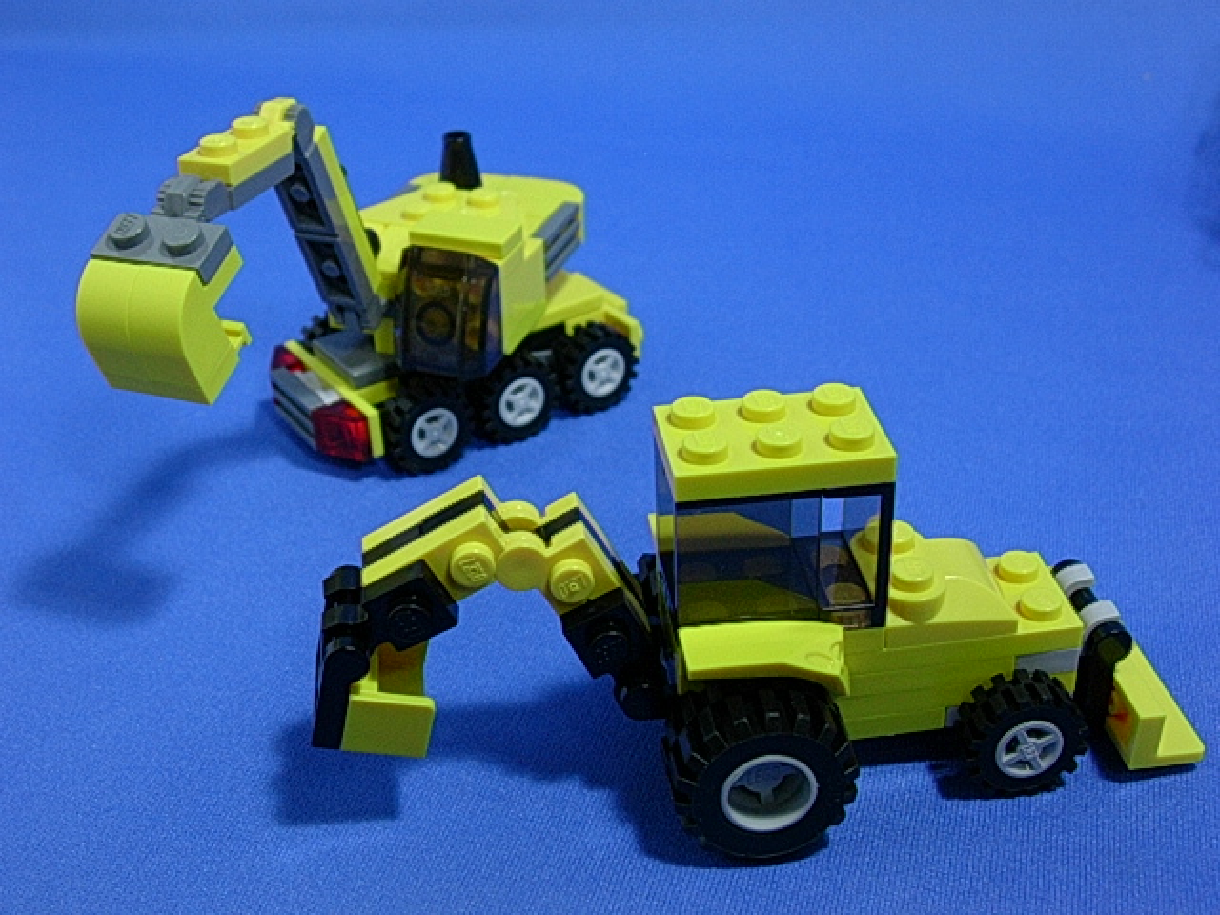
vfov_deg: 32.2
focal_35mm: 45
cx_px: 610
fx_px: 1586
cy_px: 458
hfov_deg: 42.1
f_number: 2.9
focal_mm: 6.7
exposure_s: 1/19
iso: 70
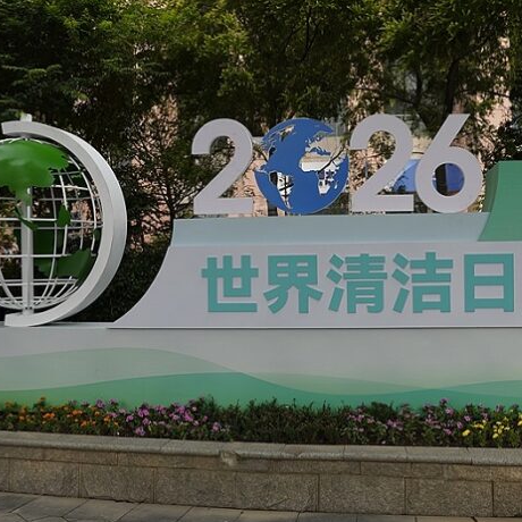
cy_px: 262
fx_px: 625
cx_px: 309
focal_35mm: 37
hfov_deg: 45.1
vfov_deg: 45.3
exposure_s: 1/200
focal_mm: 19
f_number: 2.8
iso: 100
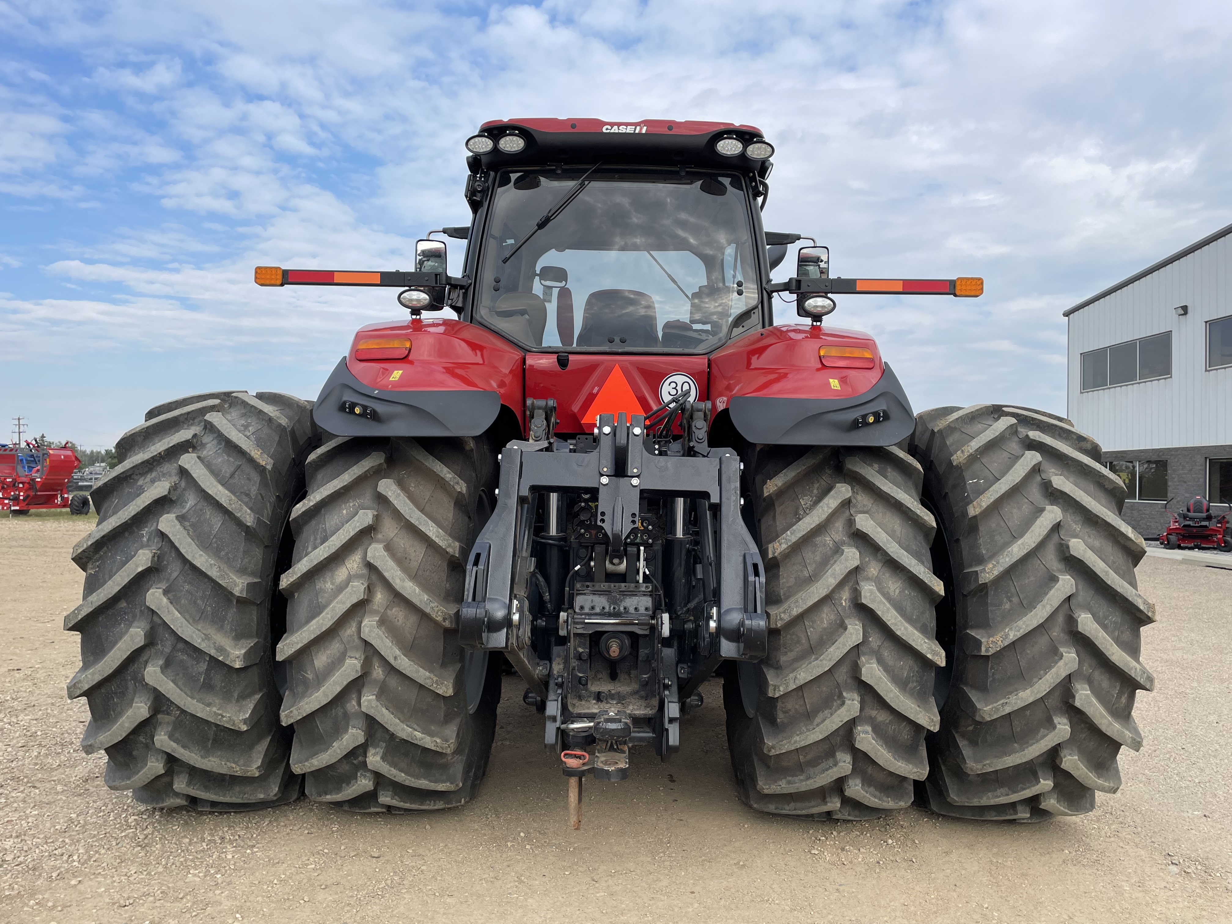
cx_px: 616
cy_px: 462
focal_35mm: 26
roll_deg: -1.0
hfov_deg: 67.3
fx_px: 925
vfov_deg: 53.1
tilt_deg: +1.3
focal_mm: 4.2
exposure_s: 1/1855
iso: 32
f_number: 1.6
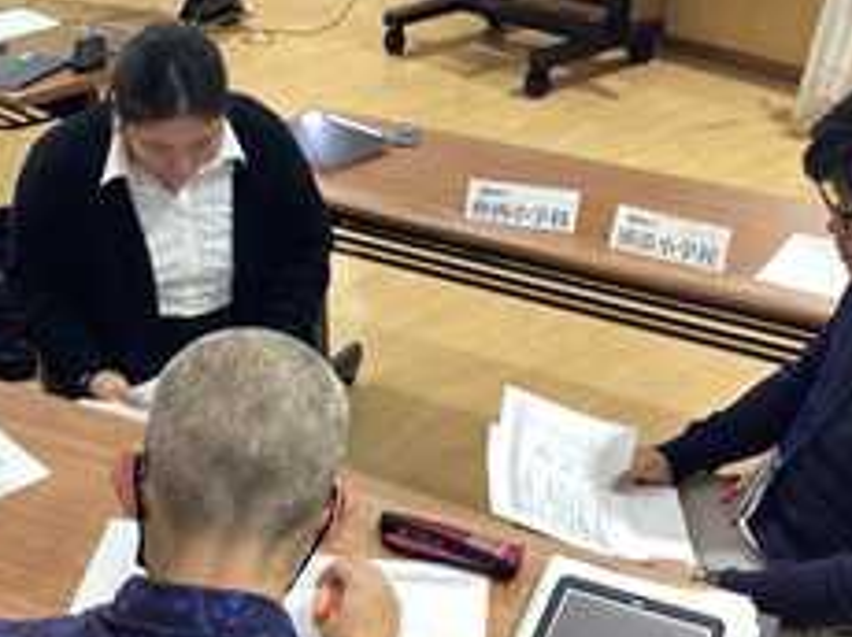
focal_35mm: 54
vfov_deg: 27.0
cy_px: 285
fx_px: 1328
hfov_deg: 35.5
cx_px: 352
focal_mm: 3.3
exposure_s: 1/50
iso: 80
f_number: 2.4
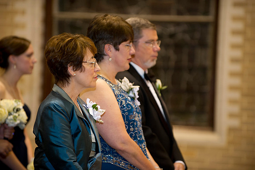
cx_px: 128
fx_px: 1416
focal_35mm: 200
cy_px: 85
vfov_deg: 6.9
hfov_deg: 10.3
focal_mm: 200
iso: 1250
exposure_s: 1/60
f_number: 2.8
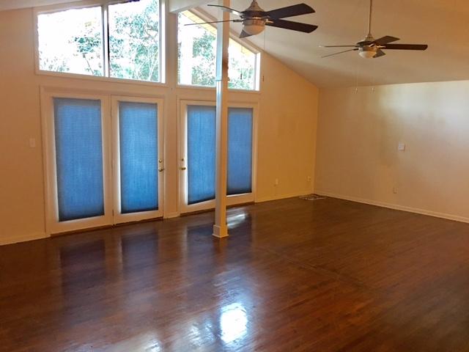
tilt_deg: -7.1
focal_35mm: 29
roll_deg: -1.2
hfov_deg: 61.7
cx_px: 234
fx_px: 393
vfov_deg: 48.2
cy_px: 176
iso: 100
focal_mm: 4.15
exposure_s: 1/10
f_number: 2.2
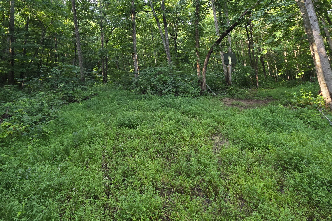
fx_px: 175
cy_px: 49
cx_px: 161
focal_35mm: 19
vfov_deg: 60.2
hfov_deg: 86.9
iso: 80
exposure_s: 1/120
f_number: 1.9
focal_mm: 2.2
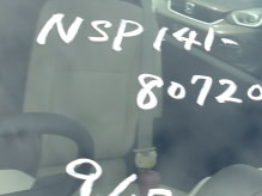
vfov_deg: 18.6
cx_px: 211
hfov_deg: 24.3
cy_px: 104
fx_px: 598
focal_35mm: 79
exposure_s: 1/60
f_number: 10.4
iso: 100
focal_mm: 4.9
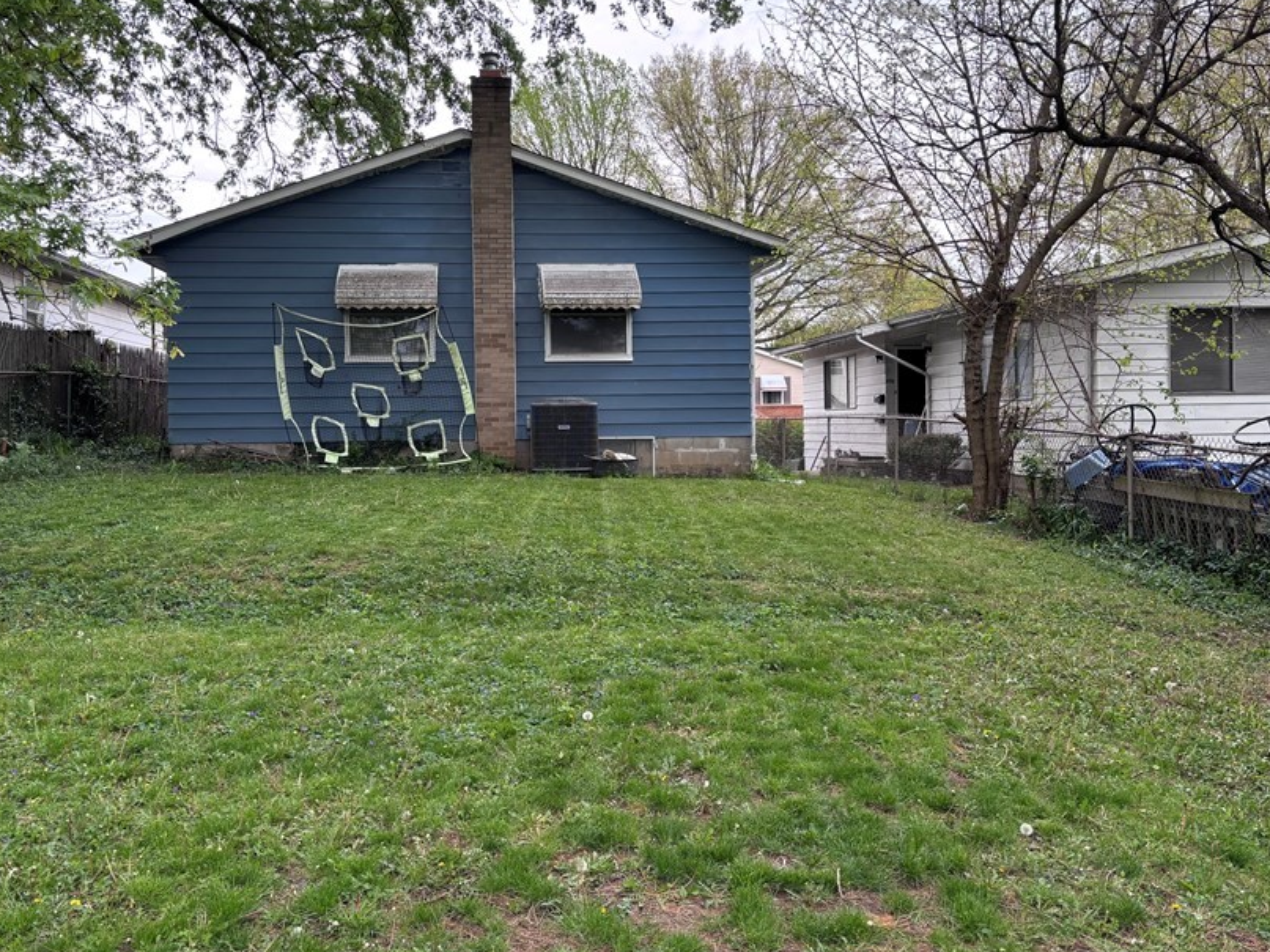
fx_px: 1211
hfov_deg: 55.3
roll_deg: +0.7
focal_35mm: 33
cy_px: 414
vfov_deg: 42.8
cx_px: 596
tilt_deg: +0.3
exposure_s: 1/243
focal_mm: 5.96
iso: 50
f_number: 1.6
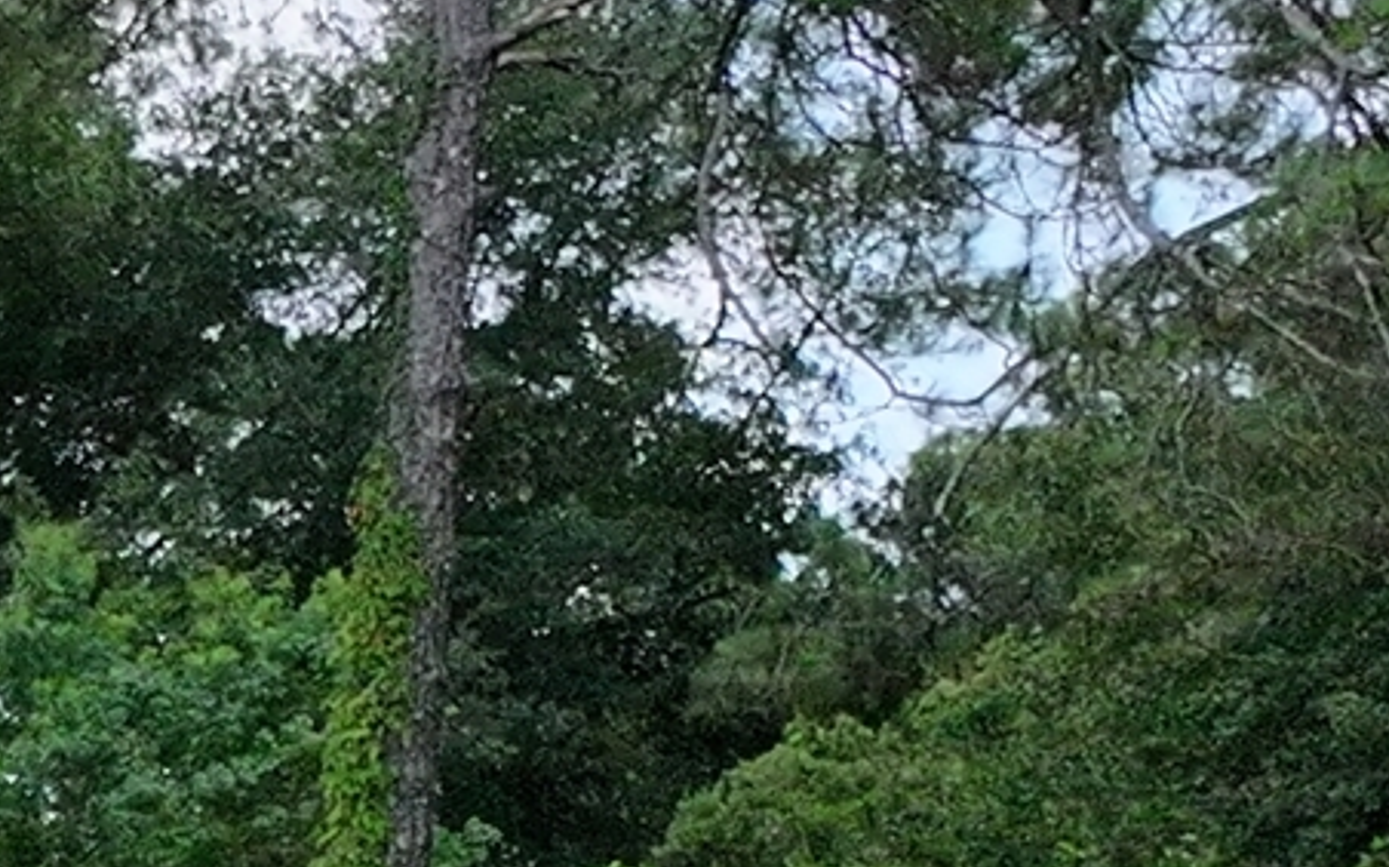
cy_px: 2530
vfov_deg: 6.9
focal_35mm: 173
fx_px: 6546
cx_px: -3015
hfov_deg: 9.2
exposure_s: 1/1250
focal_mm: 12.29
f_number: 2.8
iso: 400
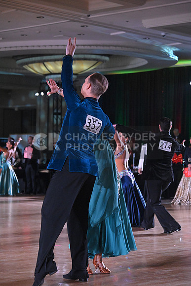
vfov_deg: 21.5
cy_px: 143
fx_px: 756
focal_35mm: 95
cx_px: 96
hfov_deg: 14.4
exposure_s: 1/400
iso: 6400
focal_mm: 95
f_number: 5.6
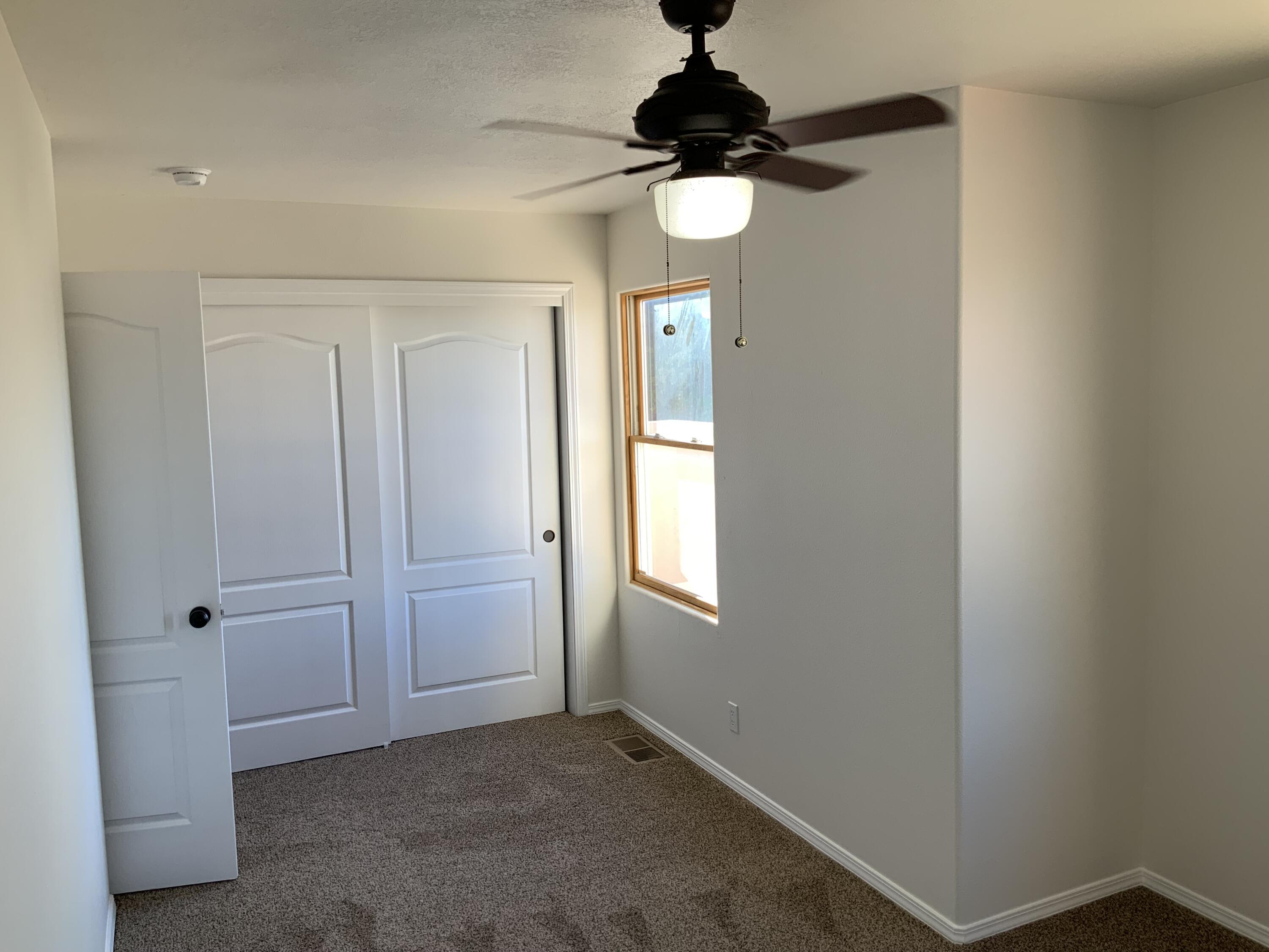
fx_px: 1063
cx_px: 634
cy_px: 476
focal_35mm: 29
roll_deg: +1.8
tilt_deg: -6.0
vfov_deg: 48.2
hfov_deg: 61.7
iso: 25
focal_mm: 3
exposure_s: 1/120
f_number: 1.8
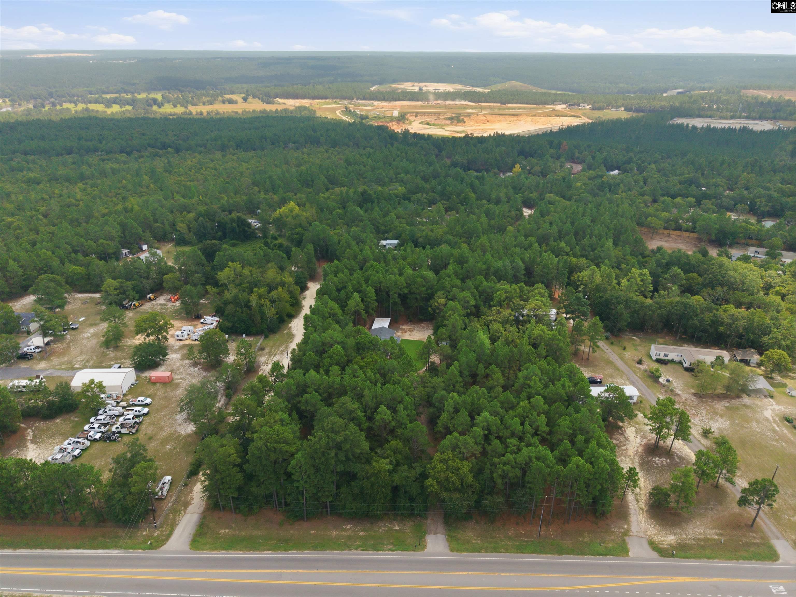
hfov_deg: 71.6
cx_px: 398
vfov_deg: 56.8
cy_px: 298
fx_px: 552
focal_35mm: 24
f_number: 1.8
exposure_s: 1/250
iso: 200
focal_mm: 8.7
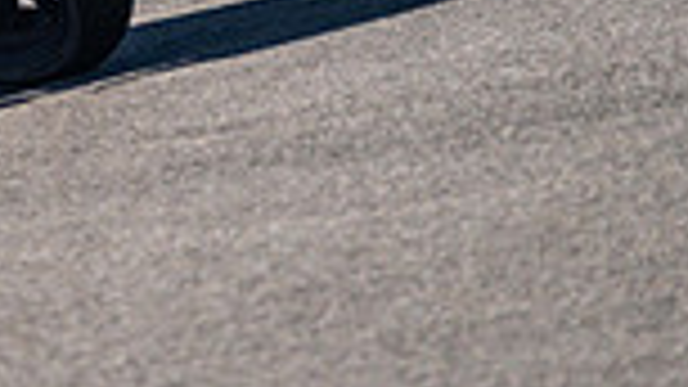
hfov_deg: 2.6
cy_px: -461
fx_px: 15176
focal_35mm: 832
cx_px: -396
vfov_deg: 1.5
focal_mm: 140
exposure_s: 1/2500
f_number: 2.8
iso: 800
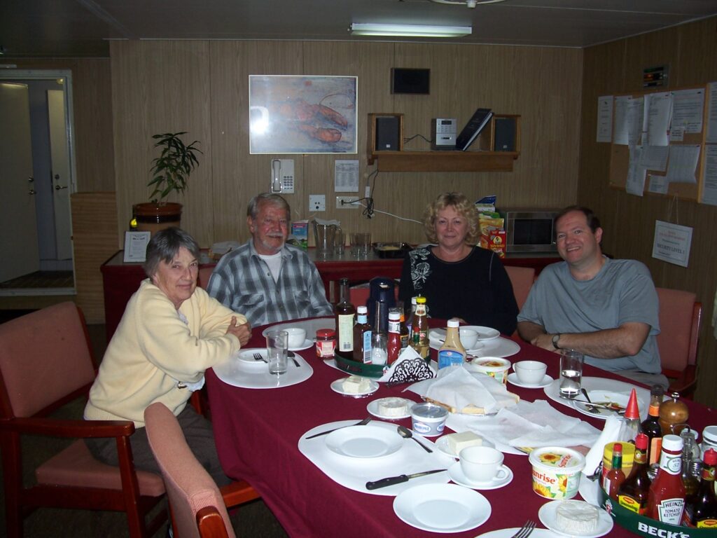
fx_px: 704
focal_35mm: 34
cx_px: 358
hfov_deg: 54.0
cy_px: 269
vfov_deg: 41.8
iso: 80
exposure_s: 1/60
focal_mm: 5.6
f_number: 2.7
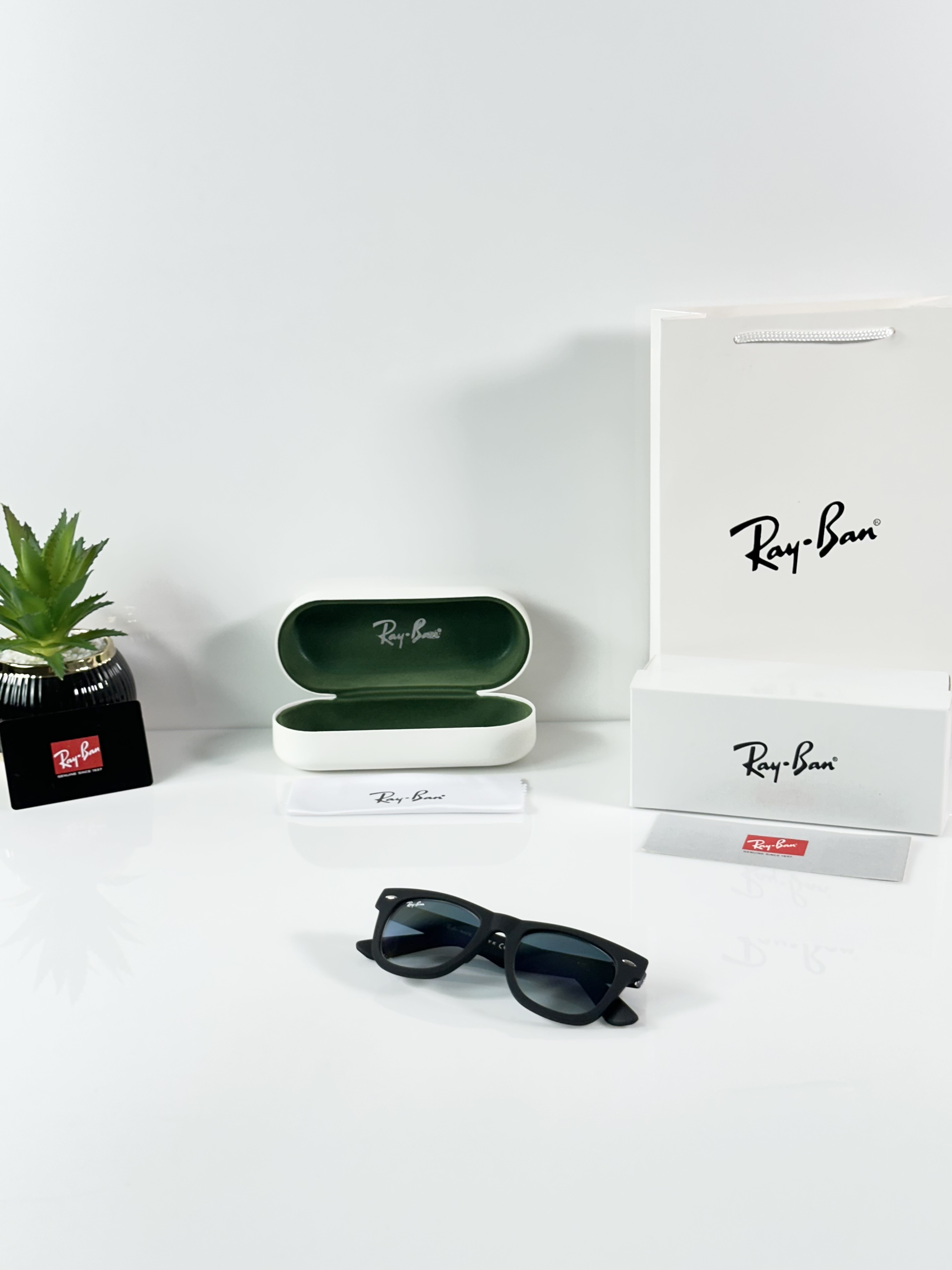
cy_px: 635
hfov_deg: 30.3
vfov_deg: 39.7
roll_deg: +1.5
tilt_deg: -16.9
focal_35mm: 48
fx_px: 1760
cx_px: 476
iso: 80
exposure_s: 1/100
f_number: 1.78
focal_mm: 6.86
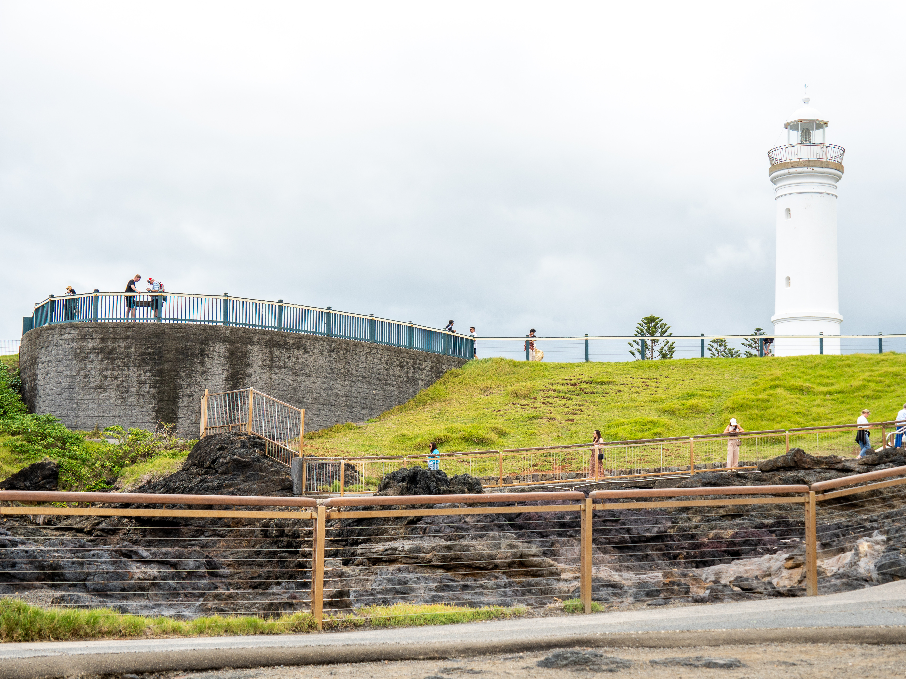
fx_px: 1701
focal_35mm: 65
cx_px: 471
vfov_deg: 22.6
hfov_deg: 29.8
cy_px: 340
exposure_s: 1/320
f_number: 5
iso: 100
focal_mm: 40
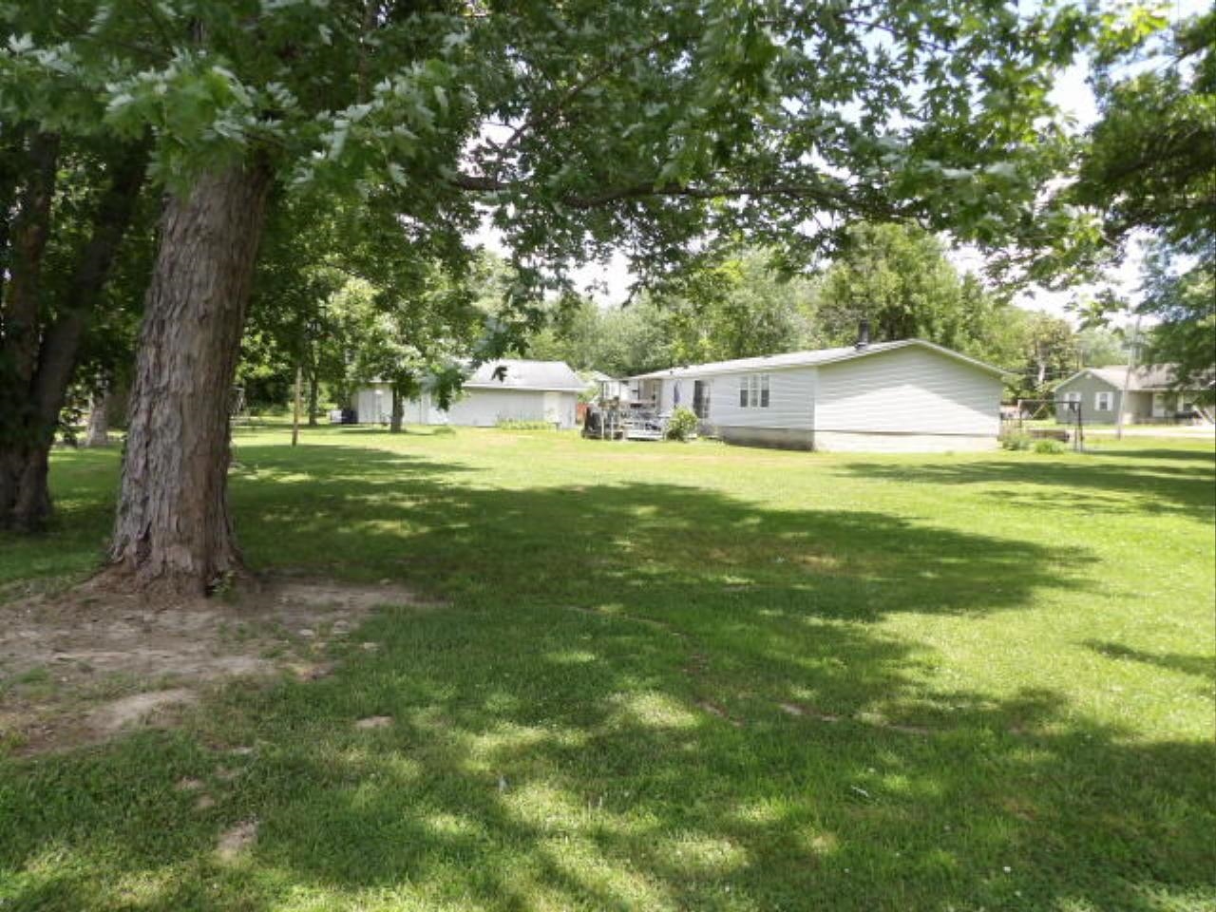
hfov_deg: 71.6
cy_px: 456
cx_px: 608
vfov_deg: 56.8
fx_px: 843
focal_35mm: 24
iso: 100
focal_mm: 4.3
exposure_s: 1/314
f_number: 3.2
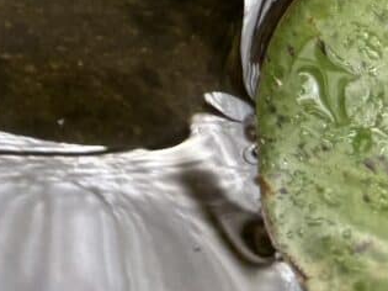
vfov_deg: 8.2
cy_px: -339
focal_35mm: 169
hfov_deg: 9.7
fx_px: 1894
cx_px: -685
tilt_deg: -49.6
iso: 40
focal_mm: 5.96
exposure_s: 1/121
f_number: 1.6
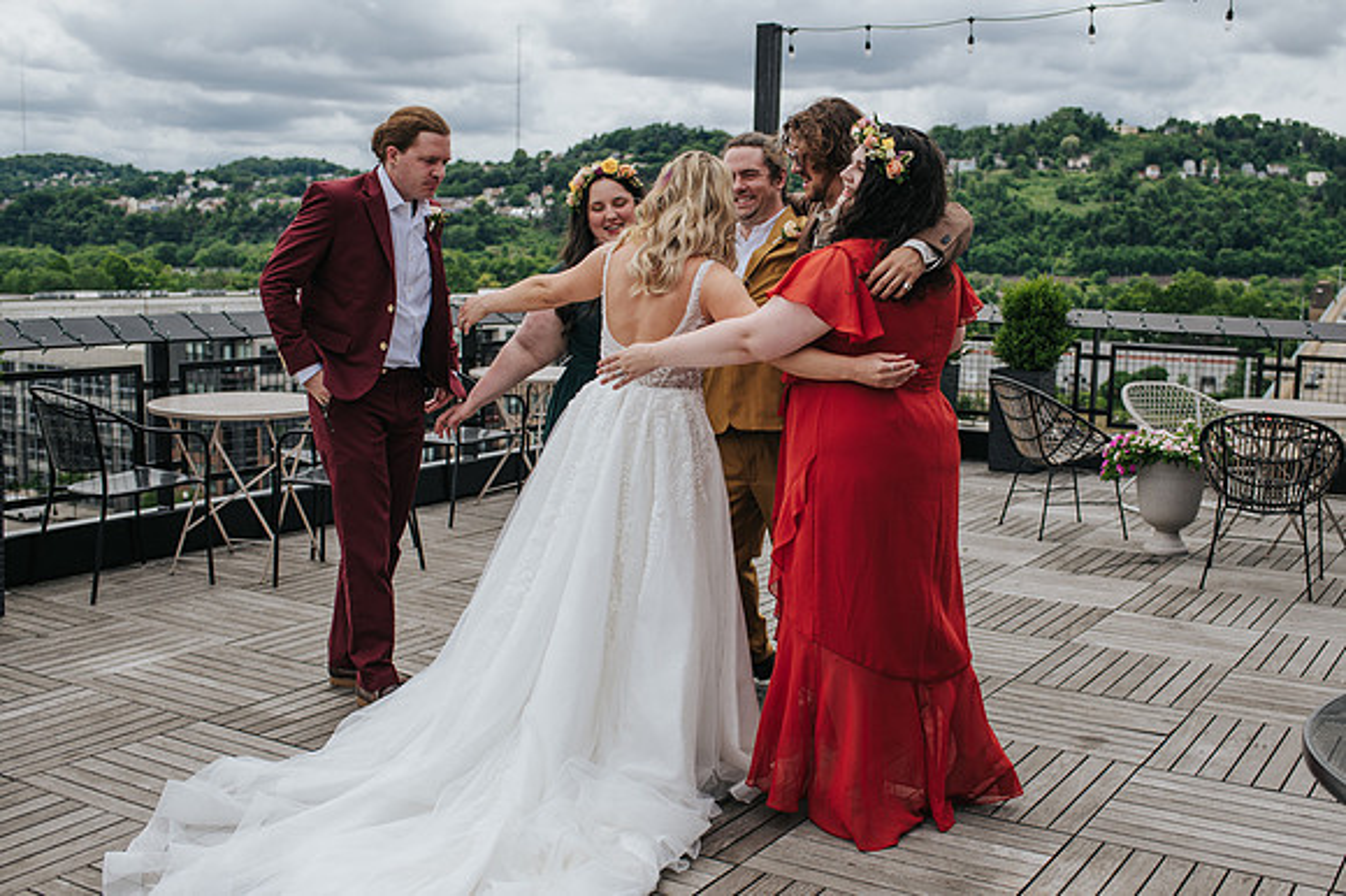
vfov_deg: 33.2
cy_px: 476
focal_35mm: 40
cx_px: 746
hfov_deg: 48.2
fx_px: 1501
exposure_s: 1/1250
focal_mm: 35
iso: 110
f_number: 3.5
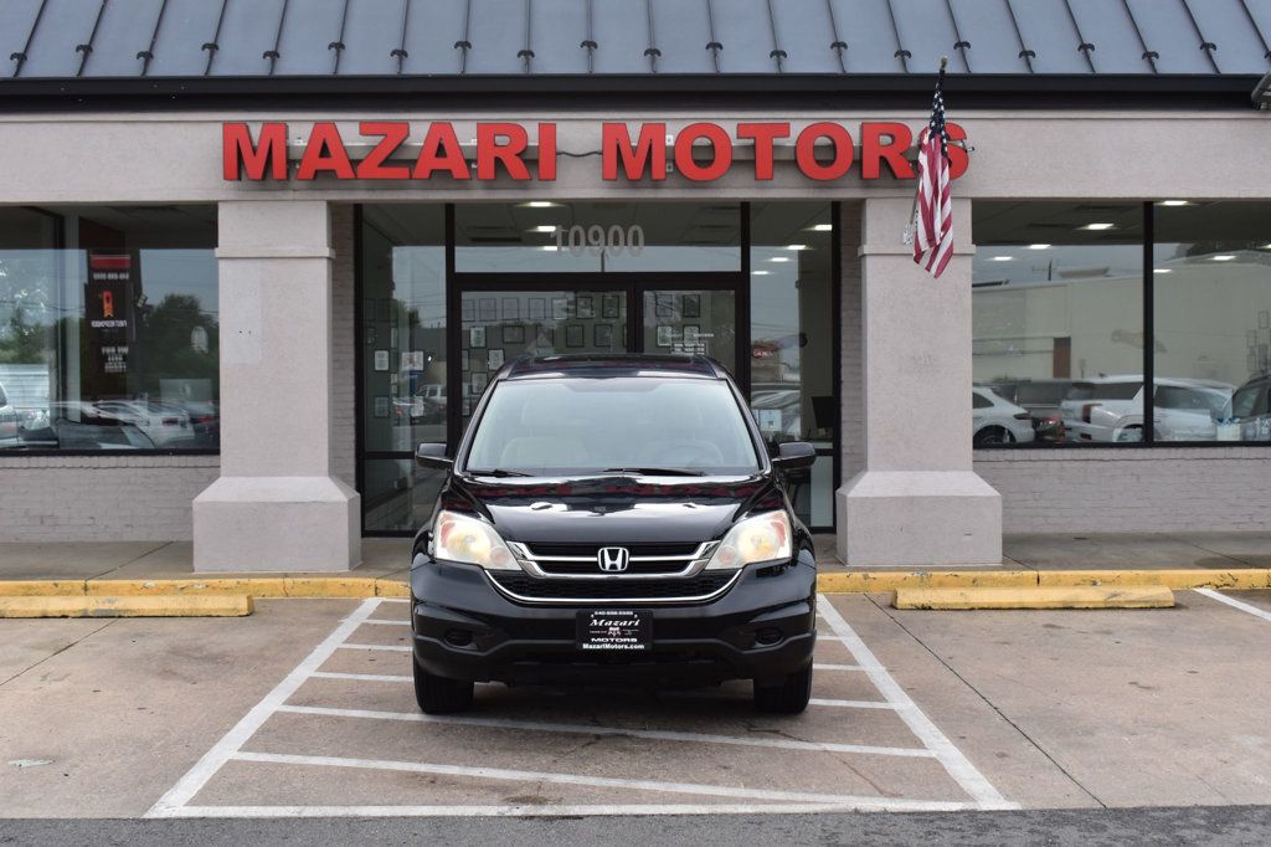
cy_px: 424
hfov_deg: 42.3
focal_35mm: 46
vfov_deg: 28.9
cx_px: 636
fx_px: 1641
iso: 400
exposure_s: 1/250
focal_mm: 31
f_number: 10
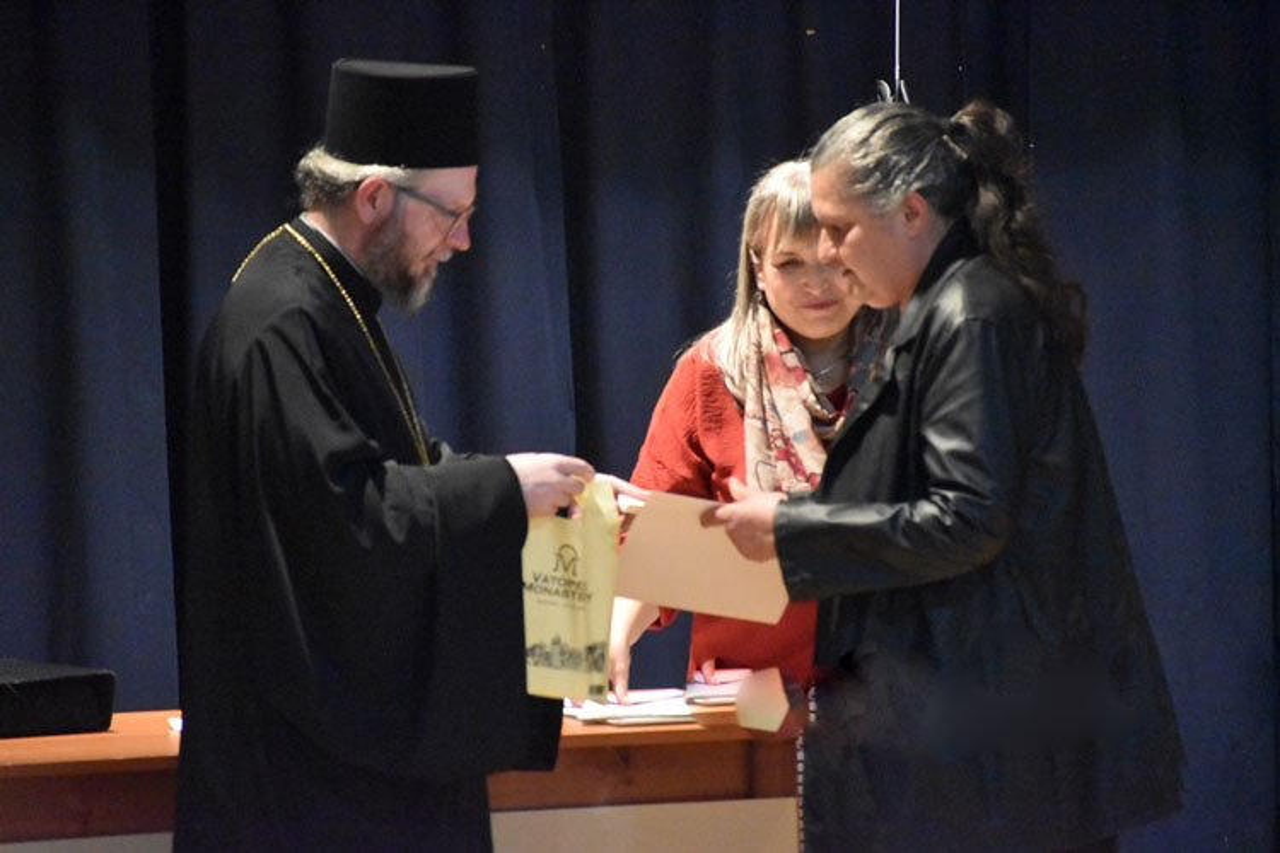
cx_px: 640
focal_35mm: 330
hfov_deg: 6.2
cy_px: 426
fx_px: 11732
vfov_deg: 4.2
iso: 12800
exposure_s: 1/200
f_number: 5.6
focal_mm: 220
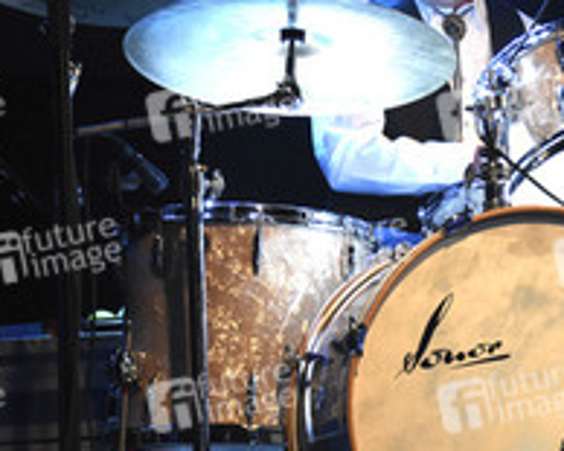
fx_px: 2454
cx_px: 551
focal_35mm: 147
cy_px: 180
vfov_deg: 10.5
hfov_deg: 13.0
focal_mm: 45
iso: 2500
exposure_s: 1/160
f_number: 4.5
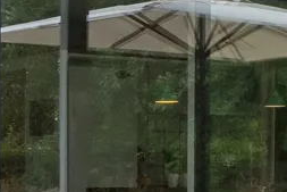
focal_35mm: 171
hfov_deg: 11.0
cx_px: 559
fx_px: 1362
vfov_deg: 8.0
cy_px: 161
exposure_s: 1/125
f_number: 8
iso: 200
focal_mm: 15
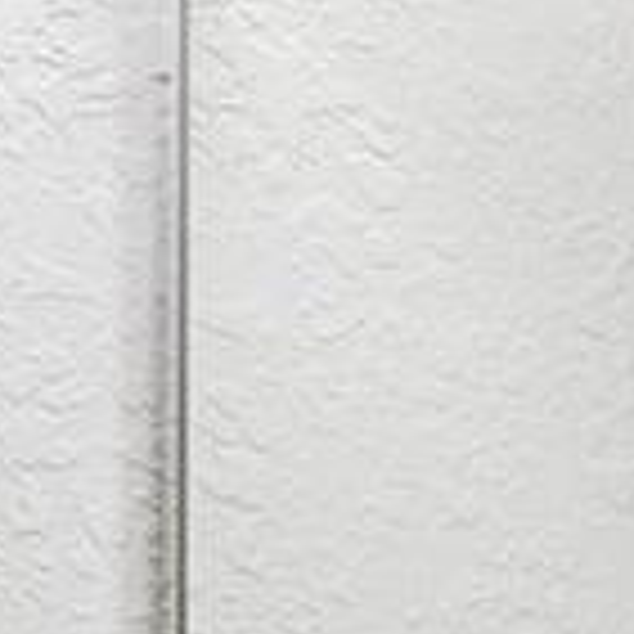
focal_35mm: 212
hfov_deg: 8.1
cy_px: 1524
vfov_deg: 7.7
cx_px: 904
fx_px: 4393
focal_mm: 22
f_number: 10
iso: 80
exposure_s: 1/5
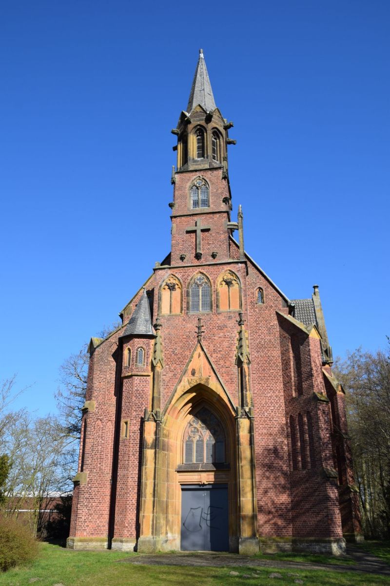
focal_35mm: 30
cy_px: 293
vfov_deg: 61.9
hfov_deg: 43.6
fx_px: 487
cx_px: 195
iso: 200
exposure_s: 1/400
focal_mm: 20
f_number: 10
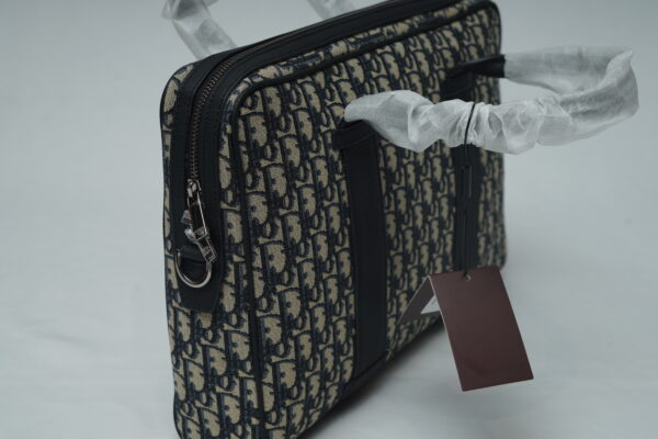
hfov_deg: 39.6
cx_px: 329
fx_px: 914
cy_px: 220
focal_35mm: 50
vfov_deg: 27.0
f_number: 6.3
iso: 320
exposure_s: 1/200
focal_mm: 50
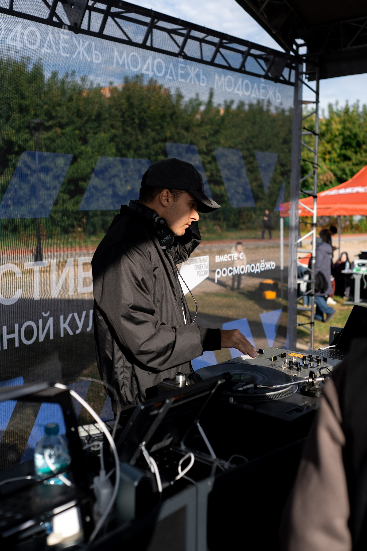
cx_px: 171
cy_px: 249
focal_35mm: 39
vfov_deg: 49.5
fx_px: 596
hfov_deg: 34.2
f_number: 2.5
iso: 100
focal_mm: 35
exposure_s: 1/1600
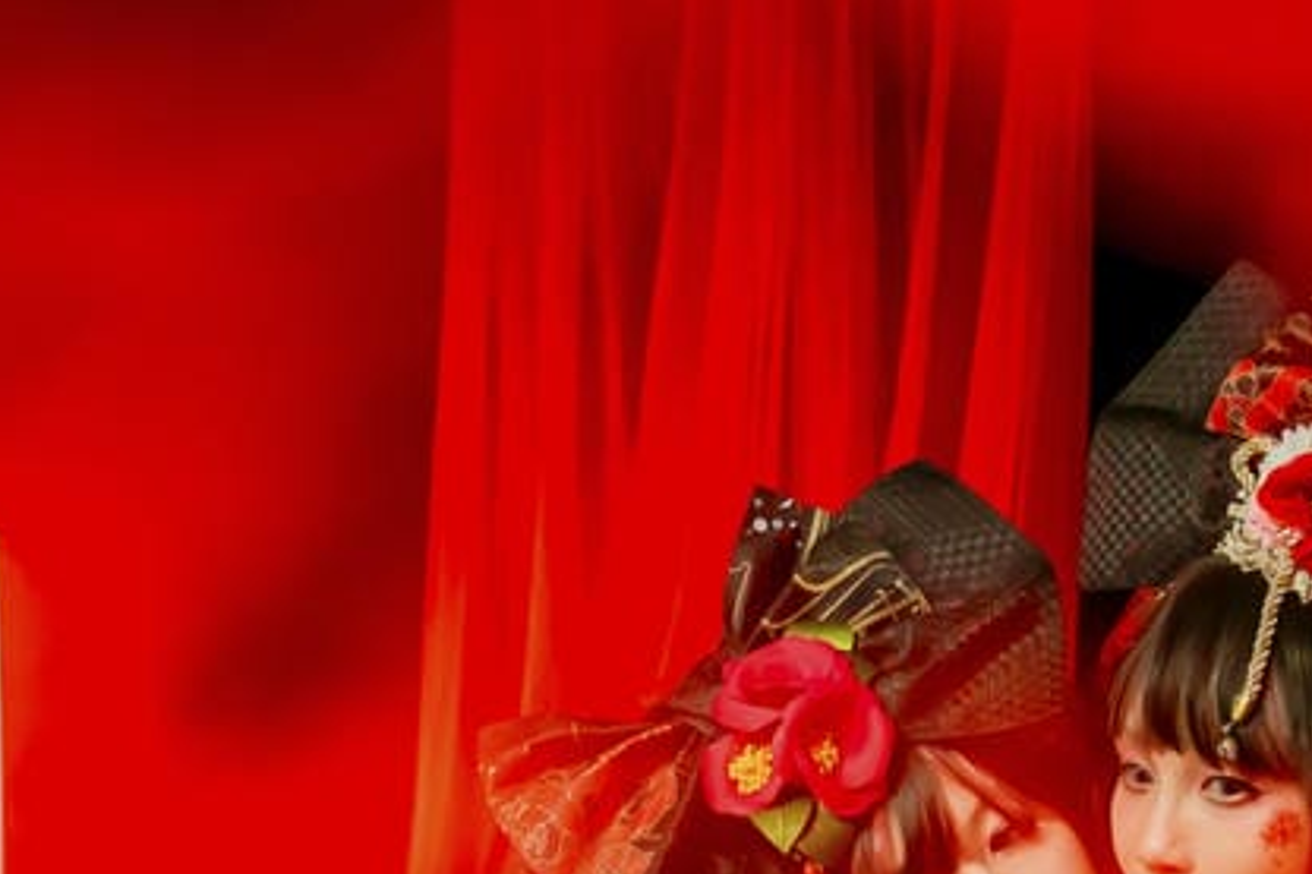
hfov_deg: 20.1
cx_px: 1000
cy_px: 904
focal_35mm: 101
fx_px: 3679
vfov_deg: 13.3
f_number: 2.5
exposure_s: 1/200
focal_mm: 35
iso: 640
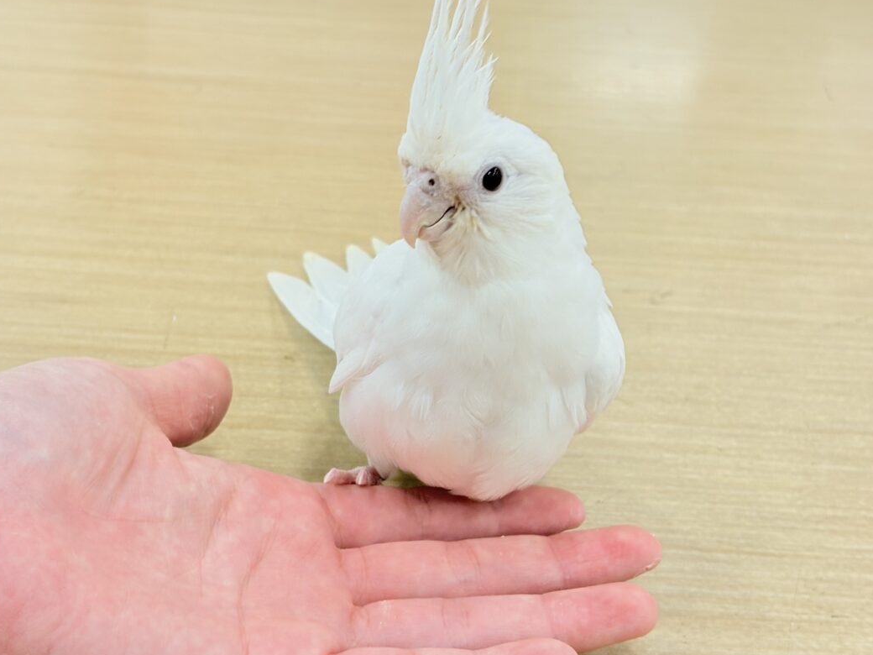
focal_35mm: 60
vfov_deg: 24.4
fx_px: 1513
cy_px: 354
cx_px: 414
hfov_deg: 32.2
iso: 50
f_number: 1.6
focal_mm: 5.96
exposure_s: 1/50
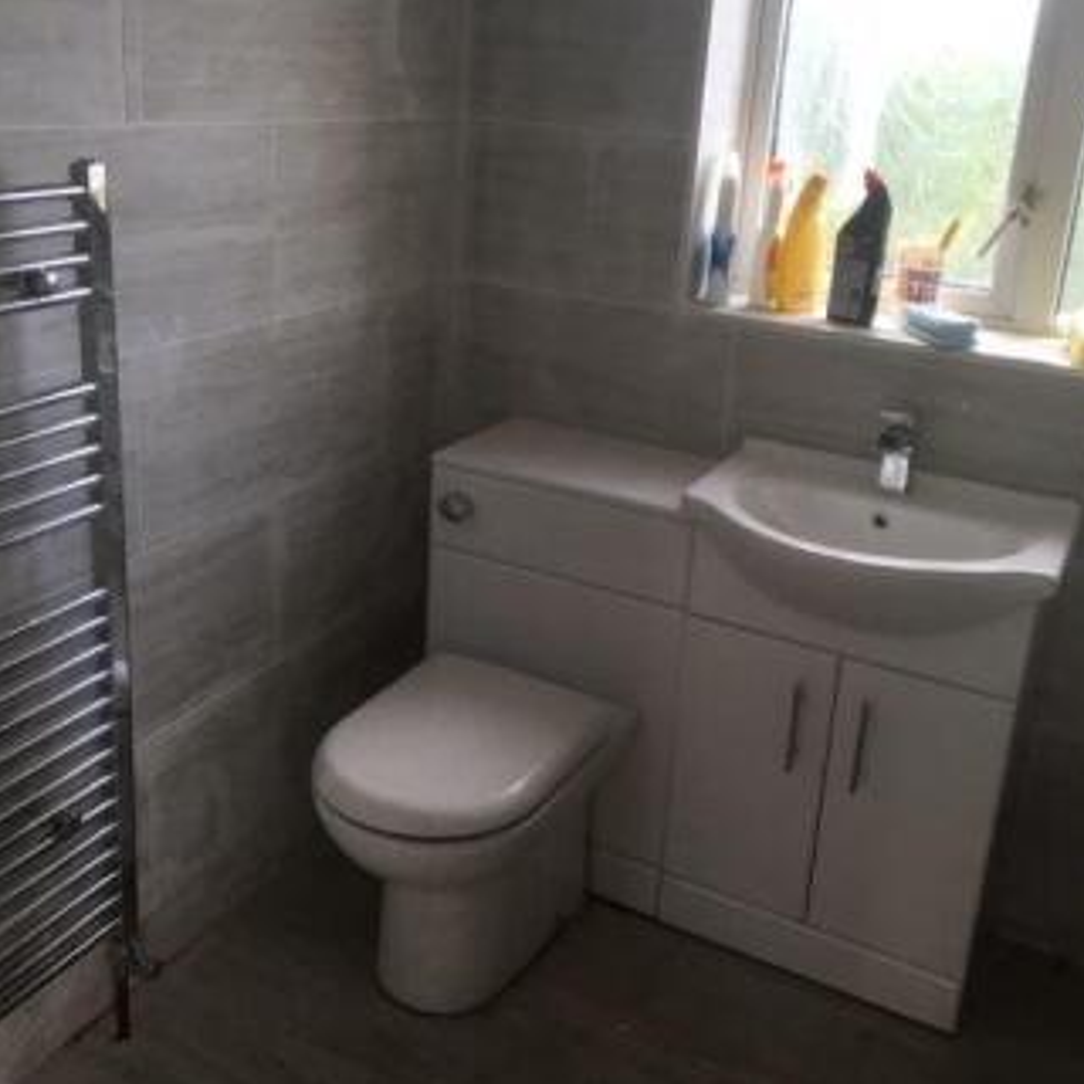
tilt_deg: -20.5
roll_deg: -2.4
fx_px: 1240
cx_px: 542
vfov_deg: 47.1
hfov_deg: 47.2
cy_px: 459
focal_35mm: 35
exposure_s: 1/33
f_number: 2.2
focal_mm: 4.15
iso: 25
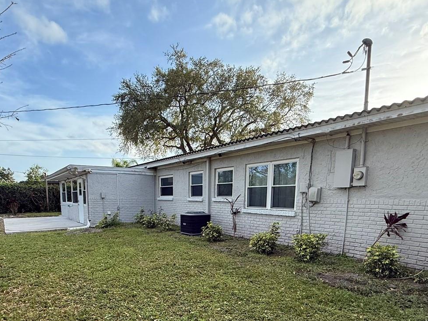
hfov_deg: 73.5
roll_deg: -0.2
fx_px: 284
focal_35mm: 23
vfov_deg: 56.0
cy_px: 241
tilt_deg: -9.3
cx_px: 182
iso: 64
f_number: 2.2
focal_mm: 2.22
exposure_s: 1/479
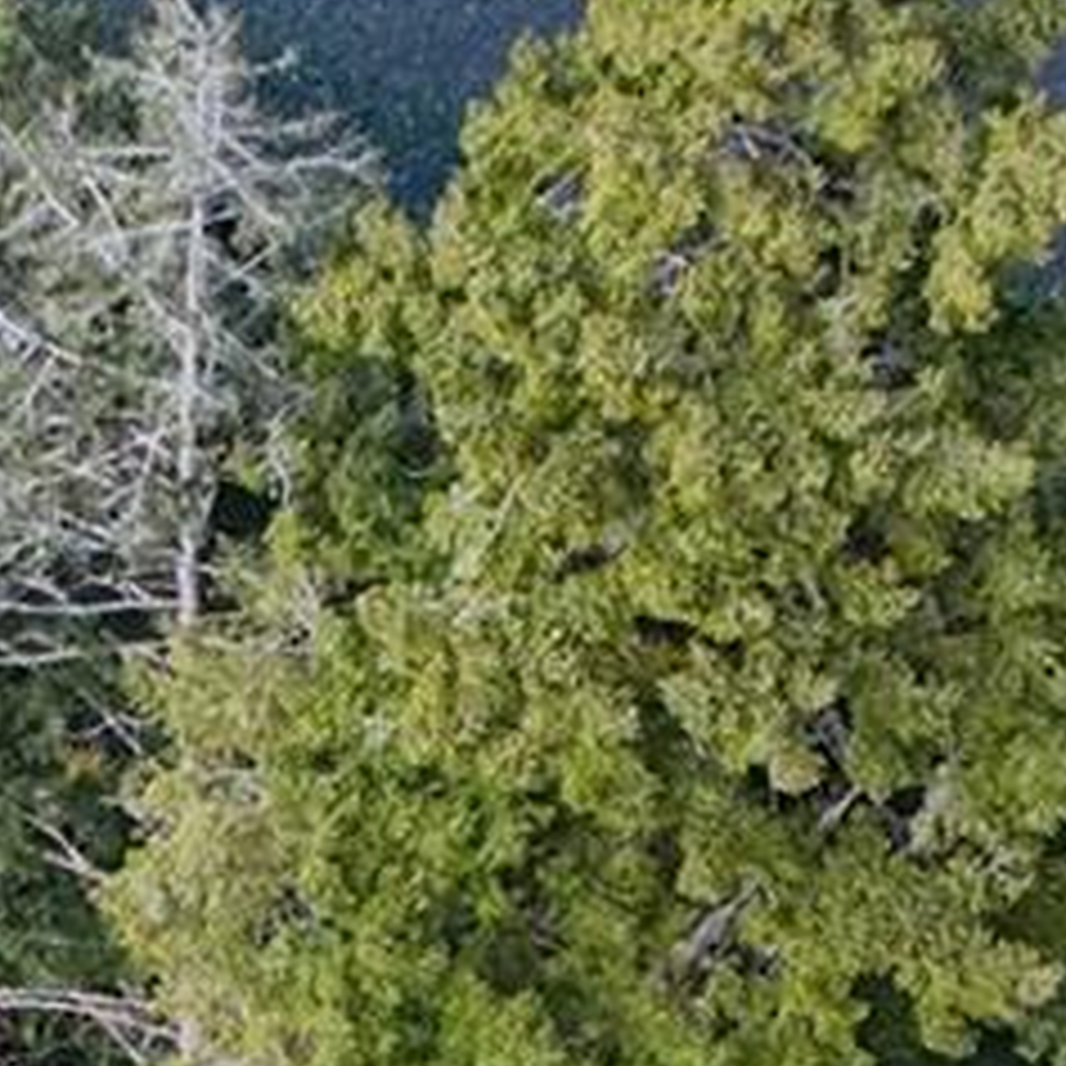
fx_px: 5993
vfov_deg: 10.0
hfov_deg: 10.1
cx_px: 99
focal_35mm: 172
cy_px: 1183
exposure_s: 1/3200
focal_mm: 20
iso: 100
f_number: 1.8
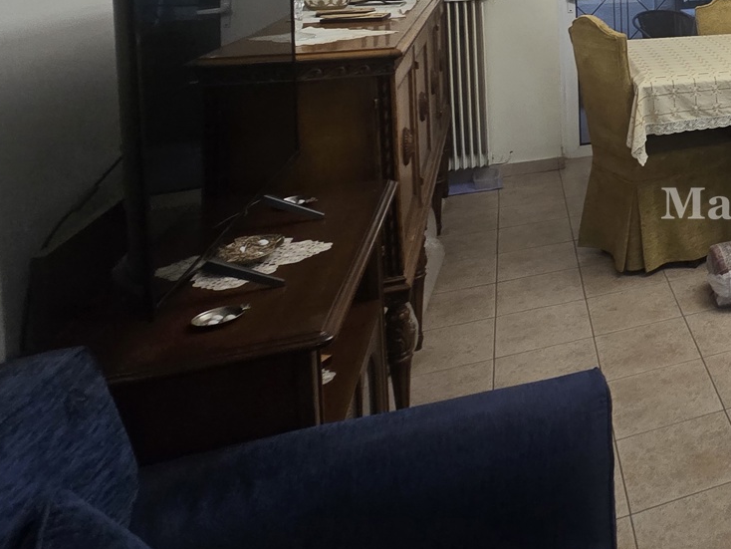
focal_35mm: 34
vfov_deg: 37.0
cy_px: -12
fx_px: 718
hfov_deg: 37.8
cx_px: 909
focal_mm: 2.2
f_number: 2.2
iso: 160
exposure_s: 1/50
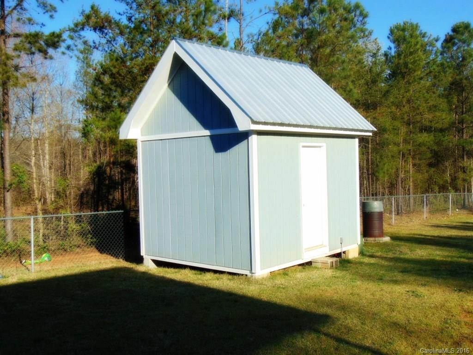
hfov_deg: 47.9
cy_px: 178
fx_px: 533
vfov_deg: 36.8
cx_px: 236
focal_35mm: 39
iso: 80
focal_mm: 6.9
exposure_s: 1/1000
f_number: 3.3
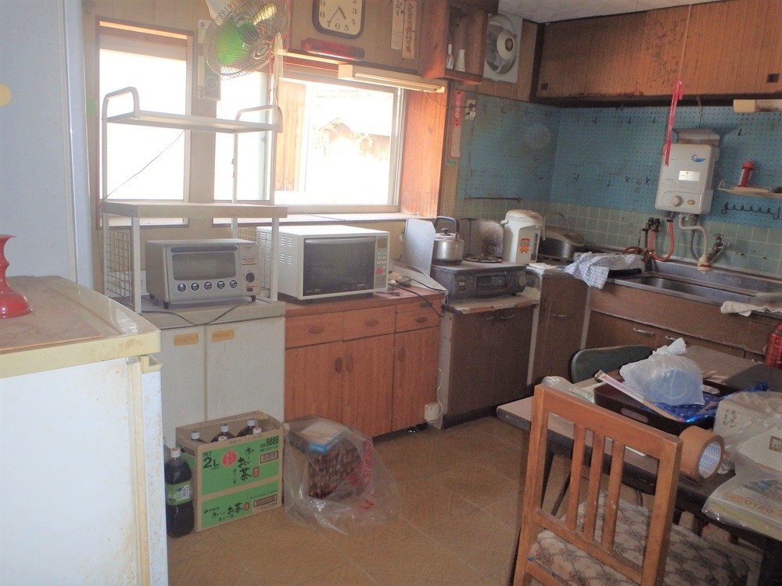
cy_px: 293
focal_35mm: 28
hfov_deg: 63.4
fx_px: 633
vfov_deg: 49.7
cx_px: 391
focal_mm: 5
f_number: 3.9
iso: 200
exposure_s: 1/60
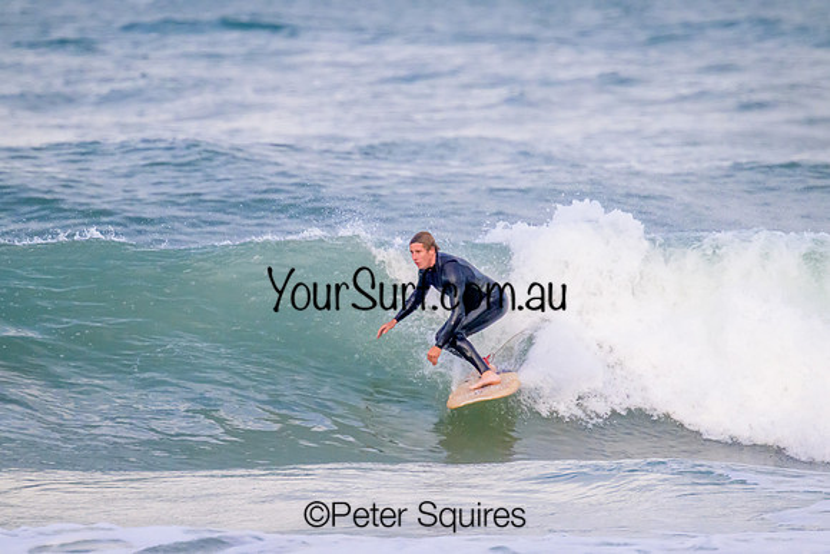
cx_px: 415
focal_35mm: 835
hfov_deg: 2.5
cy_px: 277
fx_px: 19263
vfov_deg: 1.6
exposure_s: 1/2000
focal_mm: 800
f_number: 11
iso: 4500
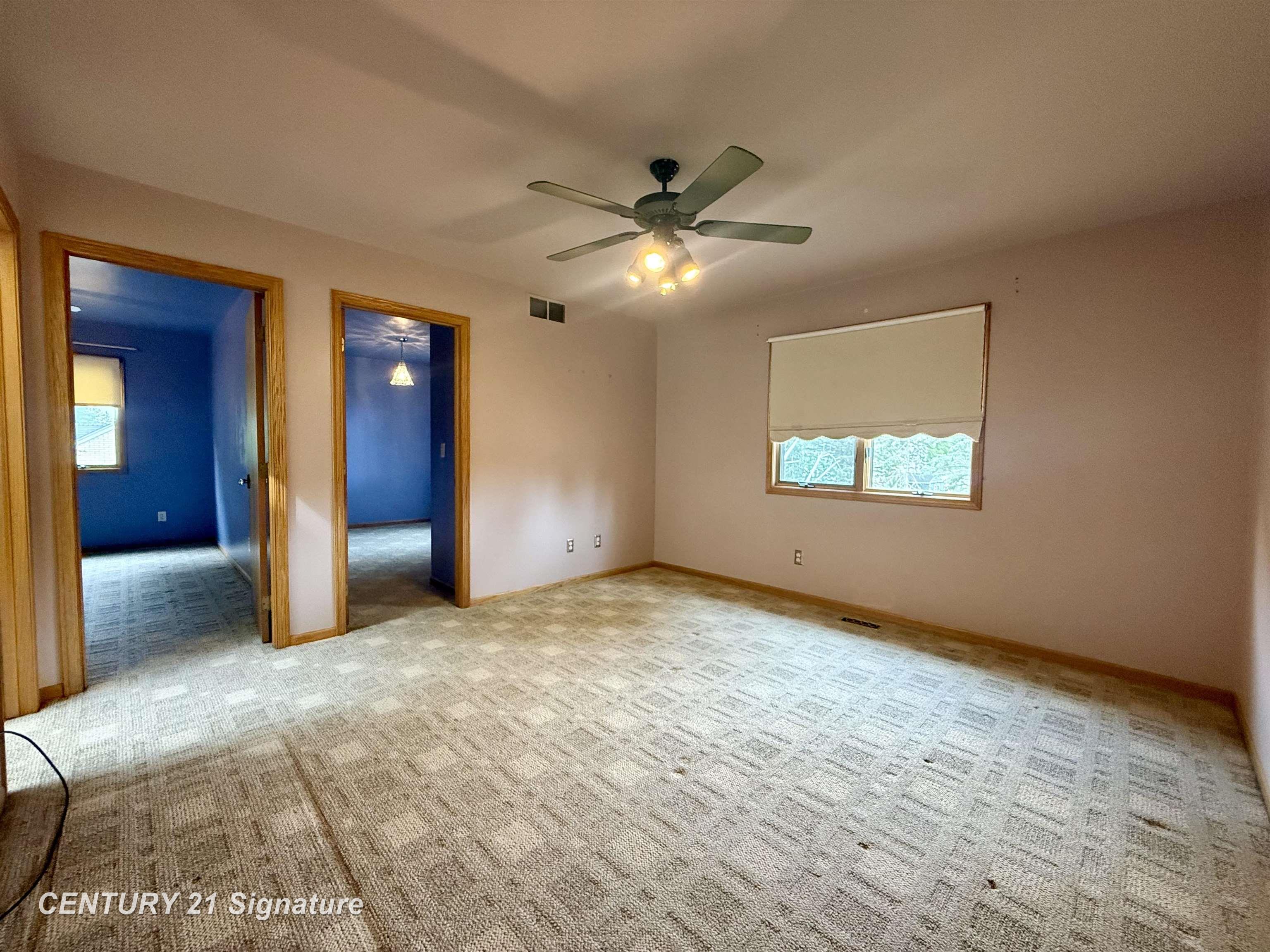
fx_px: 514
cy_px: 476
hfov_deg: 102.1
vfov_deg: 85.7
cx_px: 635
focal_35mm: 14
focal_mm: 2.22
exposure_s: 1/120
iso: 500
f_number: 2.2
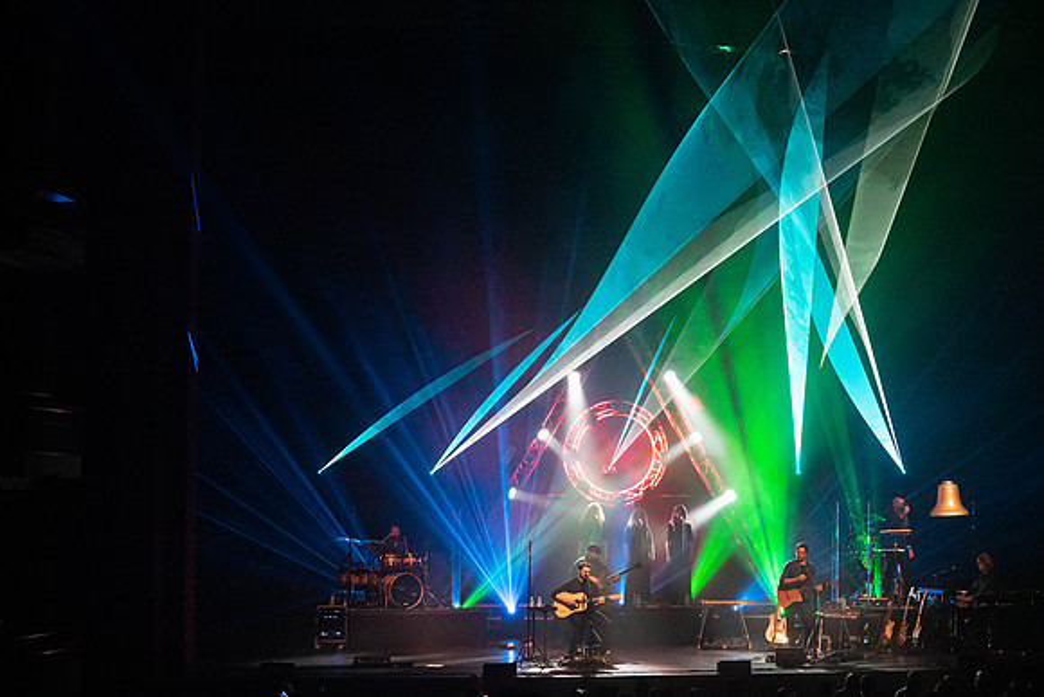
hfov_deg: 28.8
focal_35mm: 70
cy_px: 348
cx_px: 522
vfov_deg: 19.5
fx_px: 2030
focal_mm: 70
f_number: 5.6
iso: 6400
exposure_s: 1/250
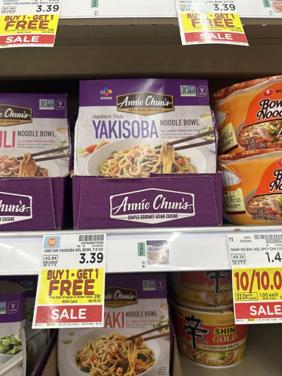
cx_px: 141
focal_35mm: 24
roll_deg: +0.5
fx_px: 261
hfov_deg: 56.8
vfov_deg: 71.6
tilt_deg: +0.0
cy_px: 188
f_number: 1.78
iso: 100
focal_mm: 6.86
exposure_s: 1/64
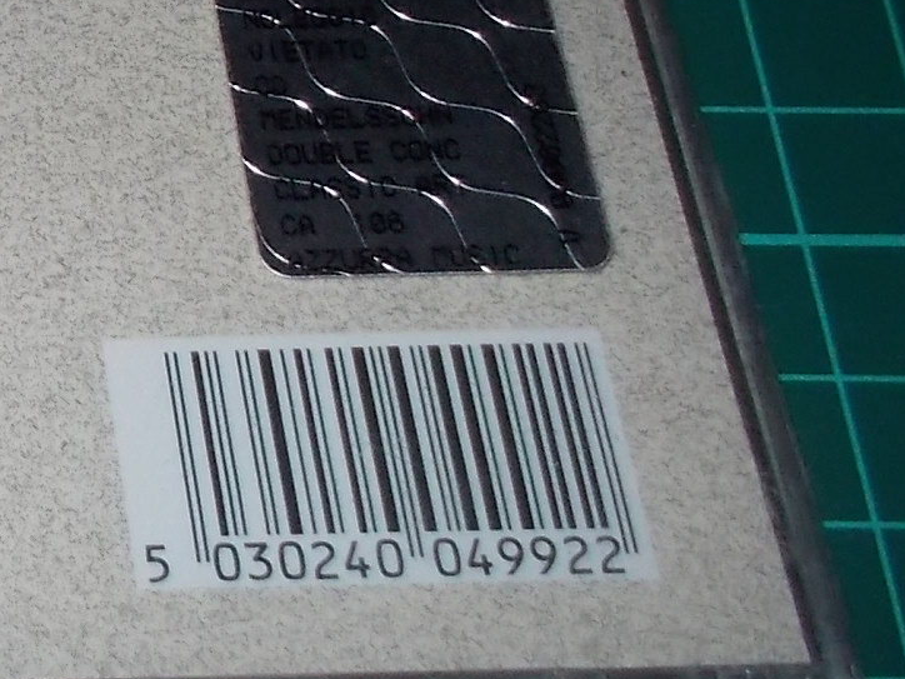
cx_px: -421
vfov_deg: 16.0
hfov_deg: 19.1
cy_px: 69
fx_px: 2379
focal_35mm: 91
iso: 200
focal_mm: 4.1
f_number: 3.3
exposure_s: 1/30
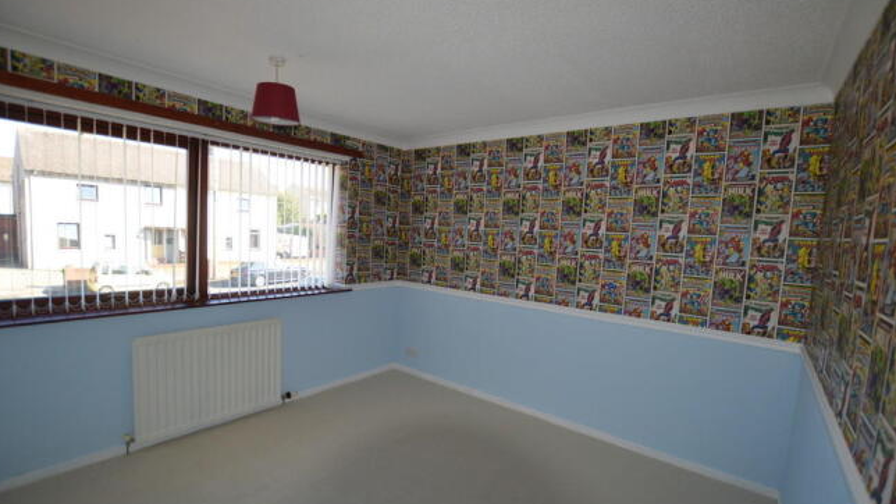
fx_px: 380
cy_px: 271
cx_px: 444
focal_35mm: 16
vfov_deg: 67.0
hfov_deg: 99.4
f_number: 4
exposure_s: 1/125
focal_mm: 10
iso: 160
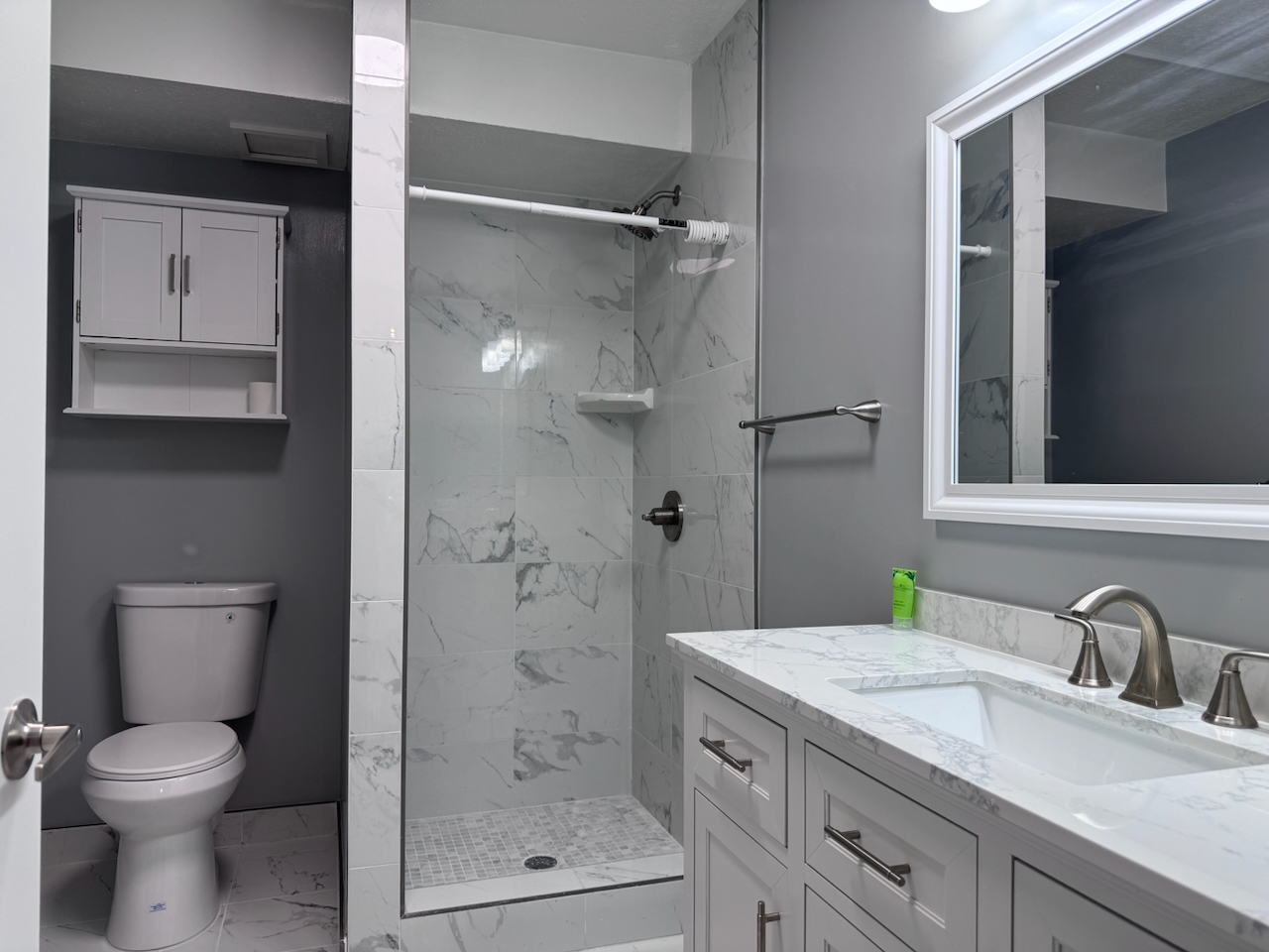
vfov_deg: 56.8
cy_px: 476
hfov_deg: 71.6
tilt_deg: +0.1
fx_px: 880
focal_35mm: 24
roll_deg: -1.0
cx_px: 634
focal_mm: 6.76
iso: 100
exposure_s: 1/120
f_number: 1.78
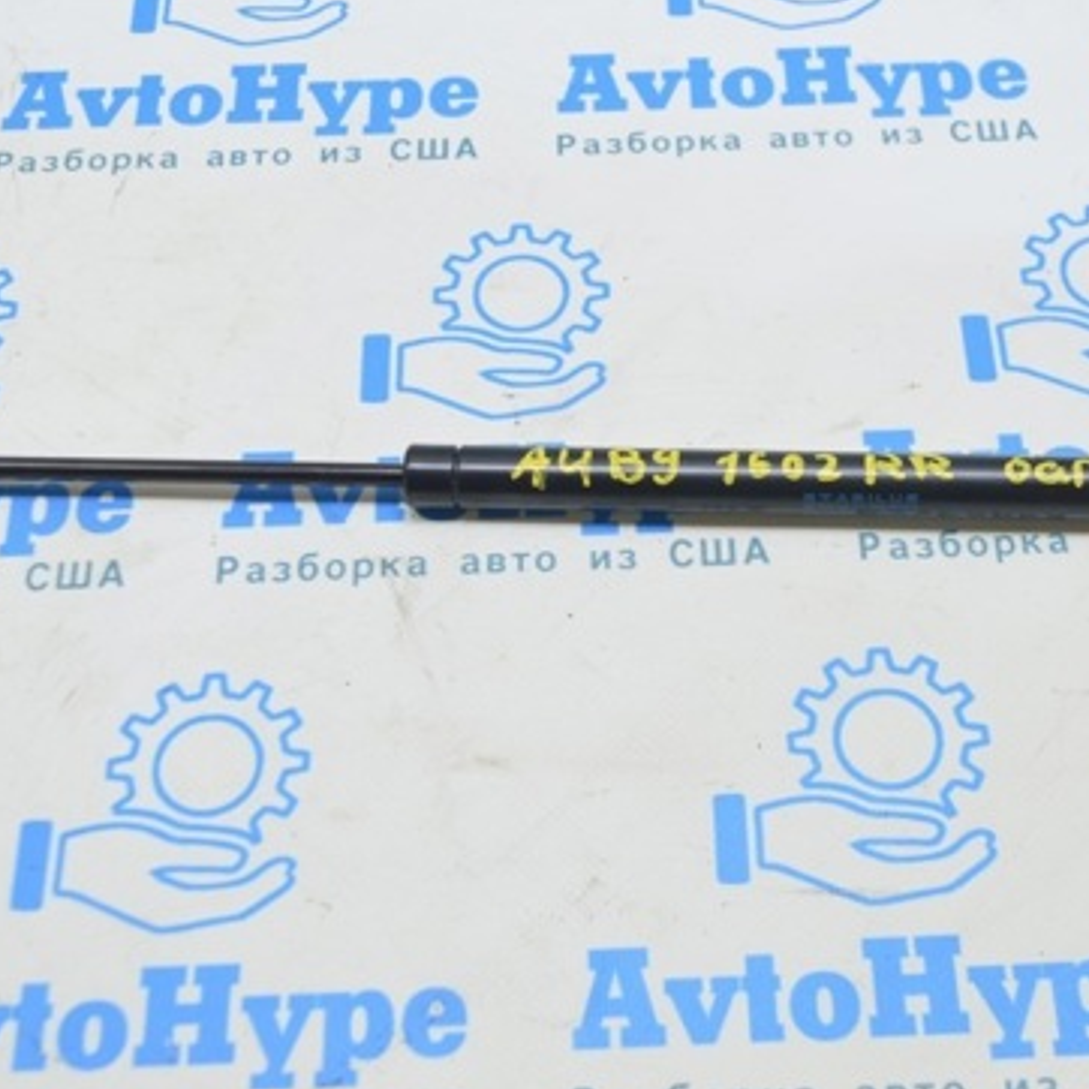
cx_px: 635
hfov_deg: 31.6
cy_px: 483
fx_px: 1922
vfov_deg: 31.6
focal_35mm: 54
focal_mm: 24
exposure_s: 1/20
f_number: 5.6
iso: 400
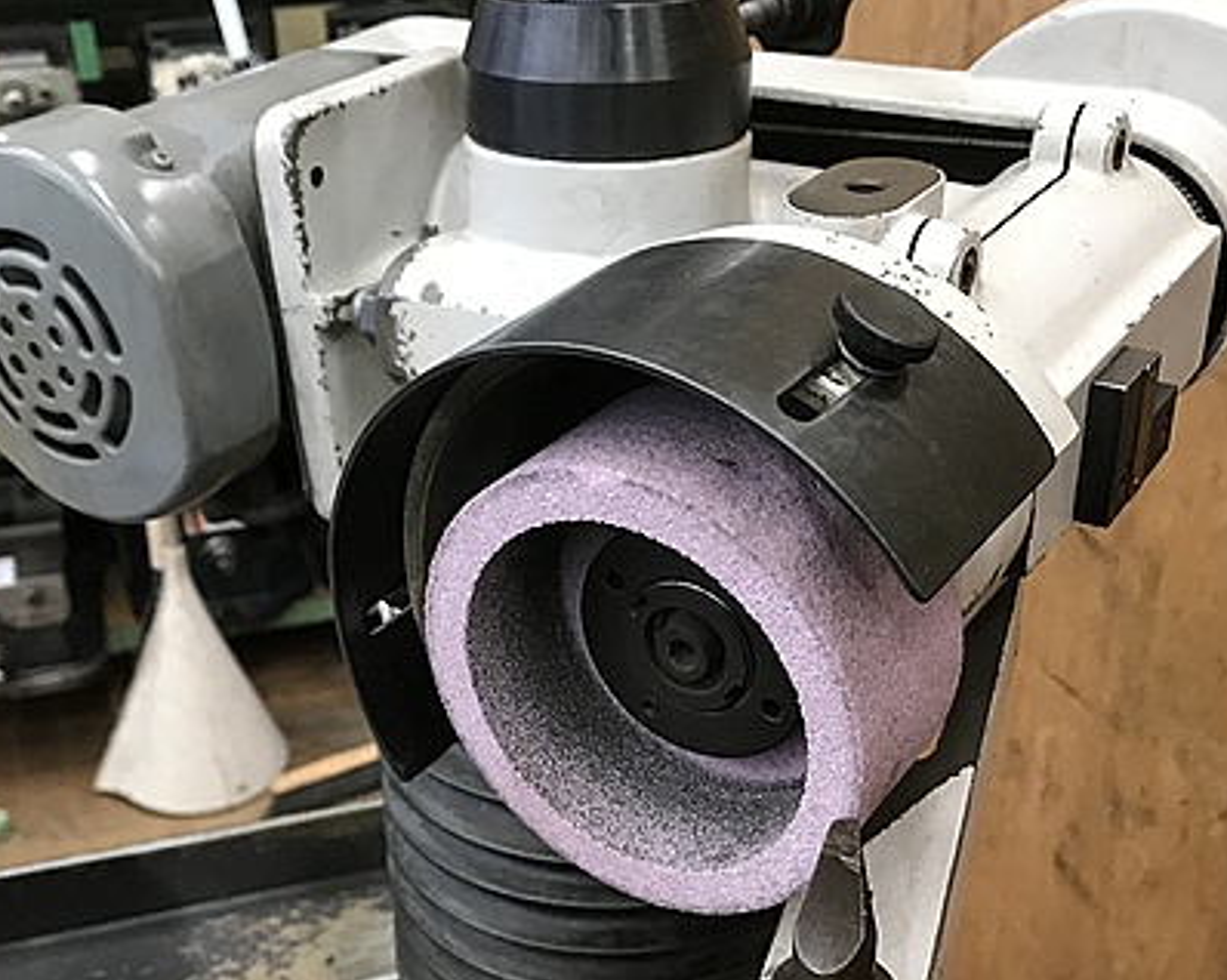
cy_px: 663
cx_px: 601
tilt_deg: -32.0
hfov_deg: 42.0
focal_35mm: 44
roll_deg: +1.0
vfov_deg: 33.8
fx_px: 1597
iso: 50
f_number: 1.8
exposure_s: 1/15
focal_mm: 3.99
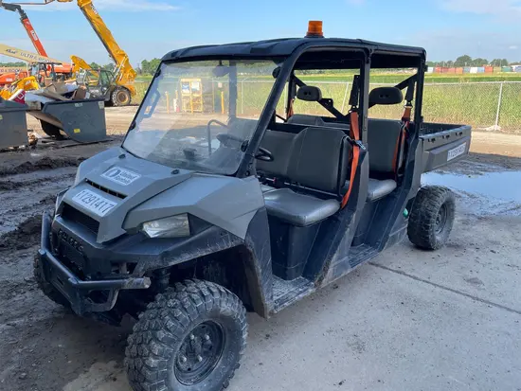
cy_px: 196
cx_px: 260
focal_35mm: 26
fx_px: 391
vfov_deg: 53.1
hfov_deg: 67.3
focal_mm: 4.2
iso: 50
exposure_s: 1/725
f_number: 1.6
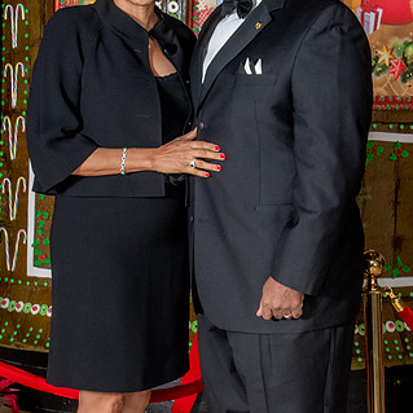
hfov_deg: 14.2
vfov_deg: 14.2
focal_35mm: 123
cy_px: 191
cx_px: 212
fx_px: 1660
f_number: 6.3
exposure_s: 1/80
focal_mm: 32
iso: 1250
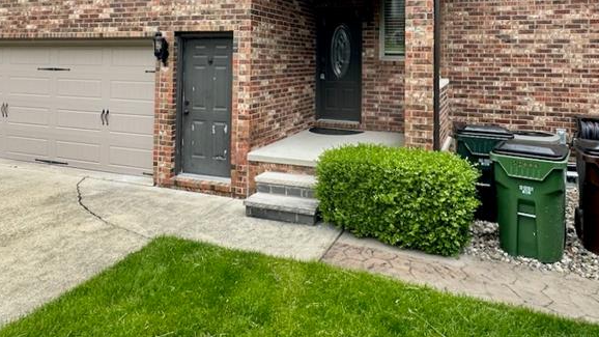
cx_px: 309
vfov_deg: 38.9
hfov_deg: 69.8
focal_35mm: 27
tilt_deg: +6.4
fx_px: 429
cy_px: 15
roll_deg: -0.1
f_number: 2.2
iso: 40
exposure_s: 1/222
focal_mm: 2.22
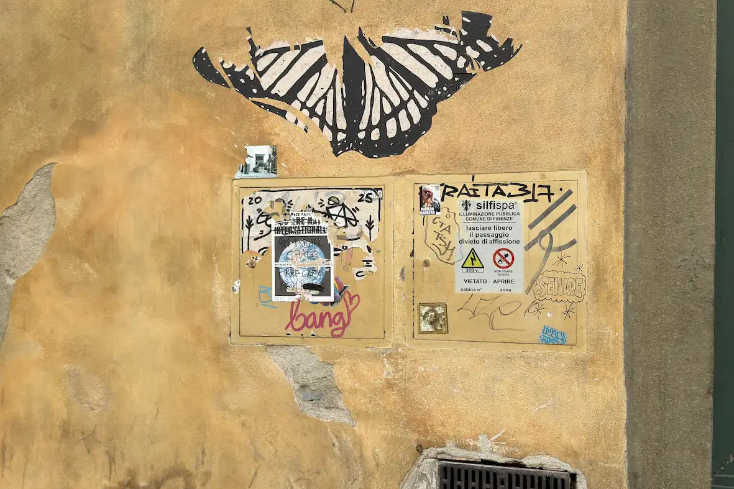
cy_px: 247
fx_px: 754
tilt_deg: -2.5
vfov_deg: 35.9
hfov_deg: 51.9
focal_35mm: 37
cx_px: 371
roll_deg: +0.5
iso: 64
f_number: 1.78
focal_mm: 6.76
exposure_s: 1/498
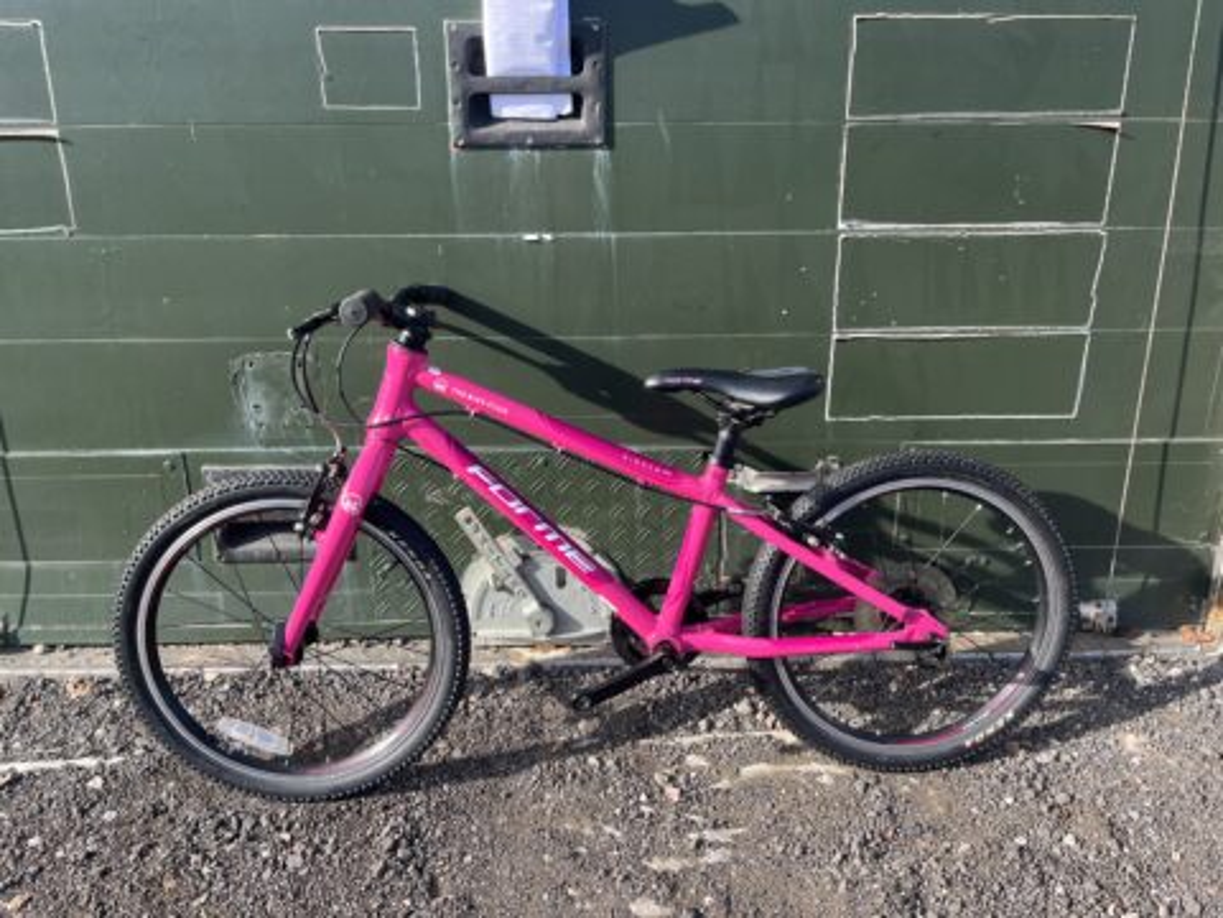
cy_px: 459
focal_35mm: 26
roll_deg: +1.7
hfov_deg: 67.3
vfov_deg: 53.1
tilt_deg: -16.6
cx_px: 612
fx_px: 919
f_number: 1.6
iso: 50
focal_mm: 5.1
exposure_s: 1/827
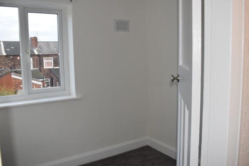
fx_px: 214
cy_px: 83
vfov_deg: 42.3
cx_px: 122
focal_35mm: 31
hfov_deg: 60.3
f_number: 5.6
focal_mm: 20
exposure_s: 1/125
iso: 720
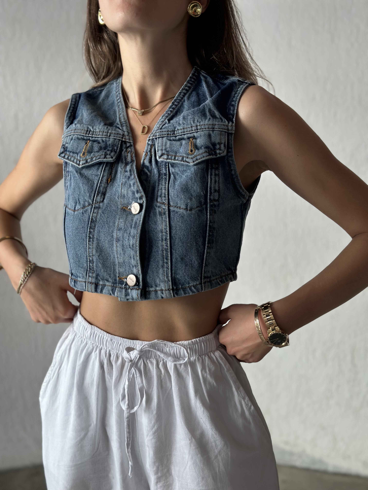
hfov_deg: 30.3
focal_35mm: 48
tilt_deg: -9.0
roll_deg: +1.1
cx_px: 184
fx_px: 680
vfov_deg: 39.7
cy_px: 245
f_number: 1.78
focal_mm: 6.86
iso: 125
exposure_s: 1/120
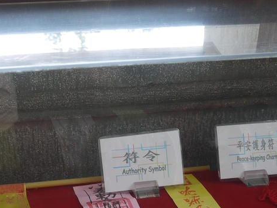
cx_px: 78
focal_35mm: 72
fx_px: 576
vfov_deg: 20.3
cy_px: 144
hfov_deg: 26.8
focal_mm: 14
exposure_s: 1/125
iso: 160
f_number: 3.5
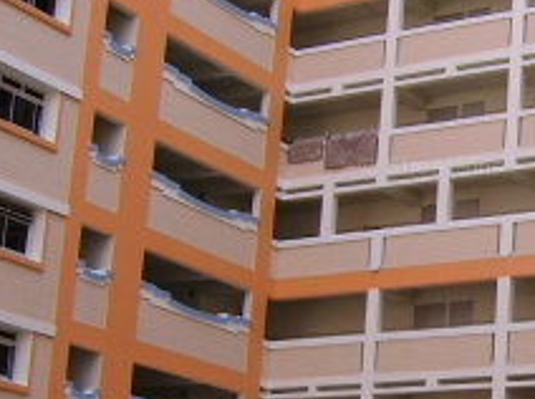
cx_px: 548
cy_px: 422
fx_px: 1403
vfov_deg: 15.8
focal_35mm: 91
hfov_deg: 20.8
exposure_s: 1/648
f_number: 2.8
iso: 50
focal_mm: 5.95
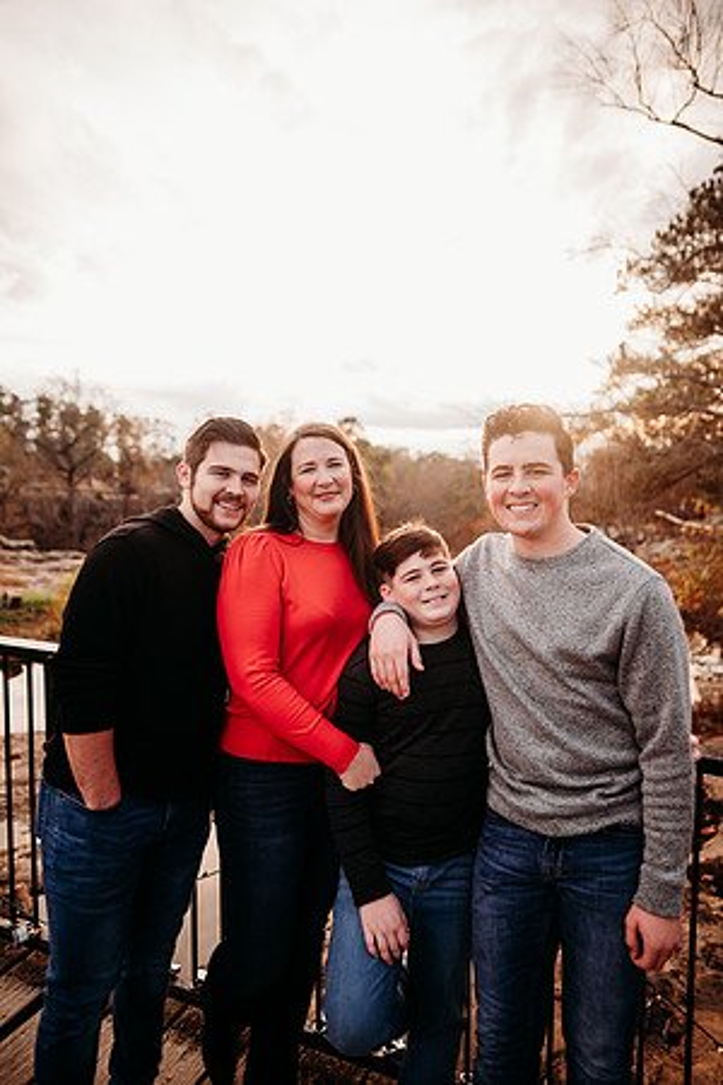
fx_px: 723
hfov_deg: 53.1
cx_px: 362
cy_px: 542
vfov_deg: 73.7
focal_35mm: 24
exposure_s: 1/400
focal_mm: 24
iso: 125
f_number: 2.2
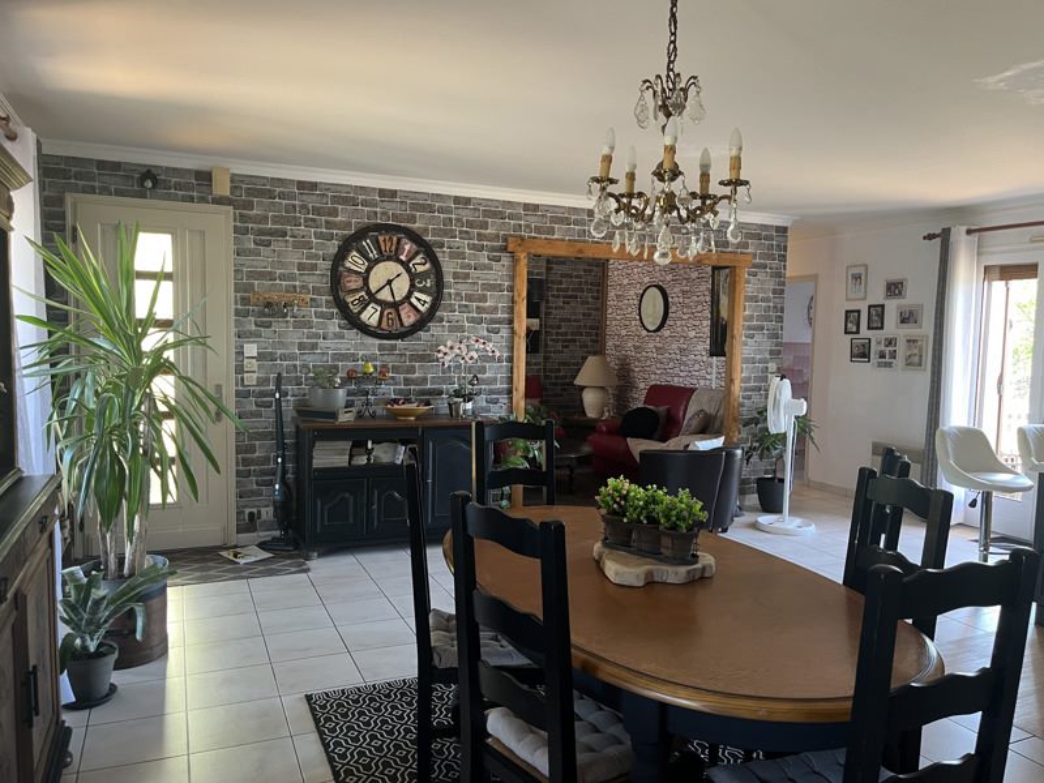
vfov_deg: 53.1
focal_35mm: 26
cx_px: 522
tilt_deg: -5.0
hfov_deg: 67.3
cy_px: 392
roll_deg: -0.9
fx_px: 784
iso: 200
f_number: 1.6
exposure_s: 1/60
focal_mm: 5.1
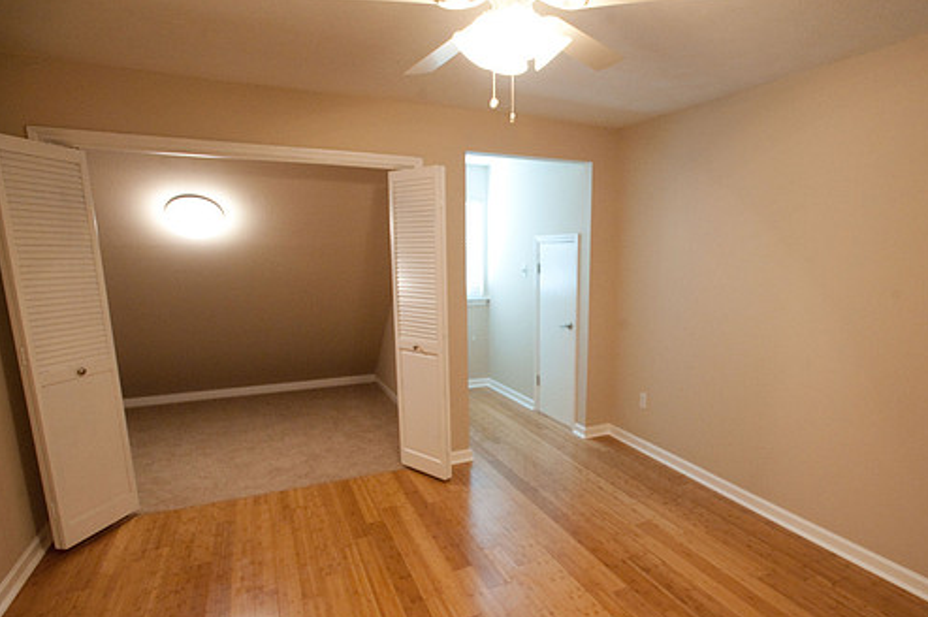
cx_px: 536
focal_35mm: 20
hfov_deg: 83.4
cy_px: 357
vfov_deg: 61.5
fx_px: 515
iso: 3200
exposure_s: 1/50
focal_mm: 17
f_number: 5.6
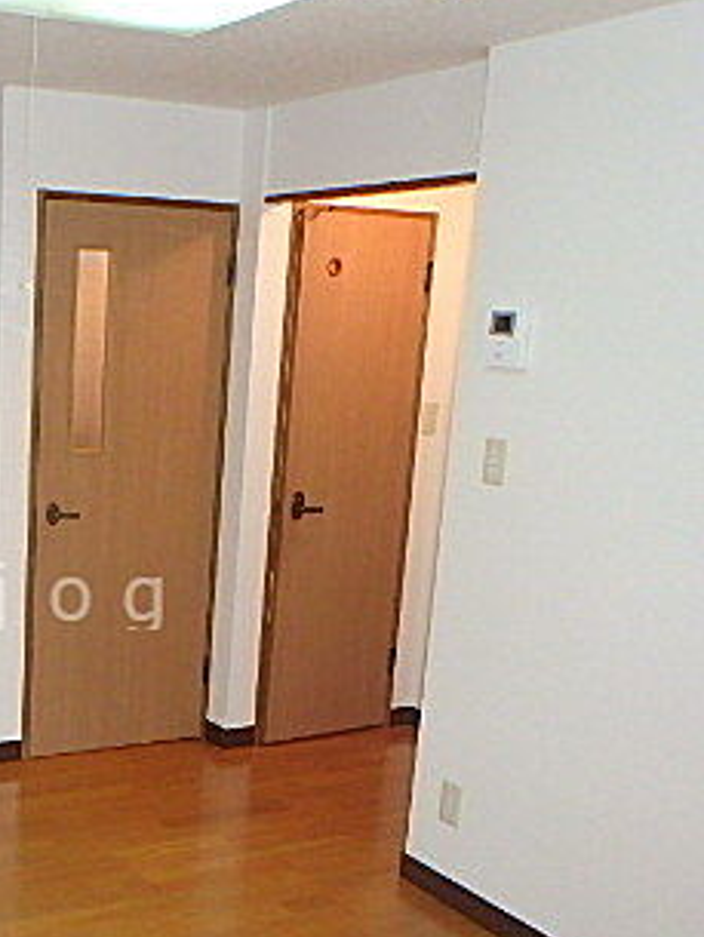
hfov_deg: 30.2
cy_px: 593
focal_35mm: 44
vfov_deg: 42.6
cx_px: -31
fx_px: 1192
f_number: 3.5
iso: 400
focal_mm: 3.7
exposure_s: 1/30
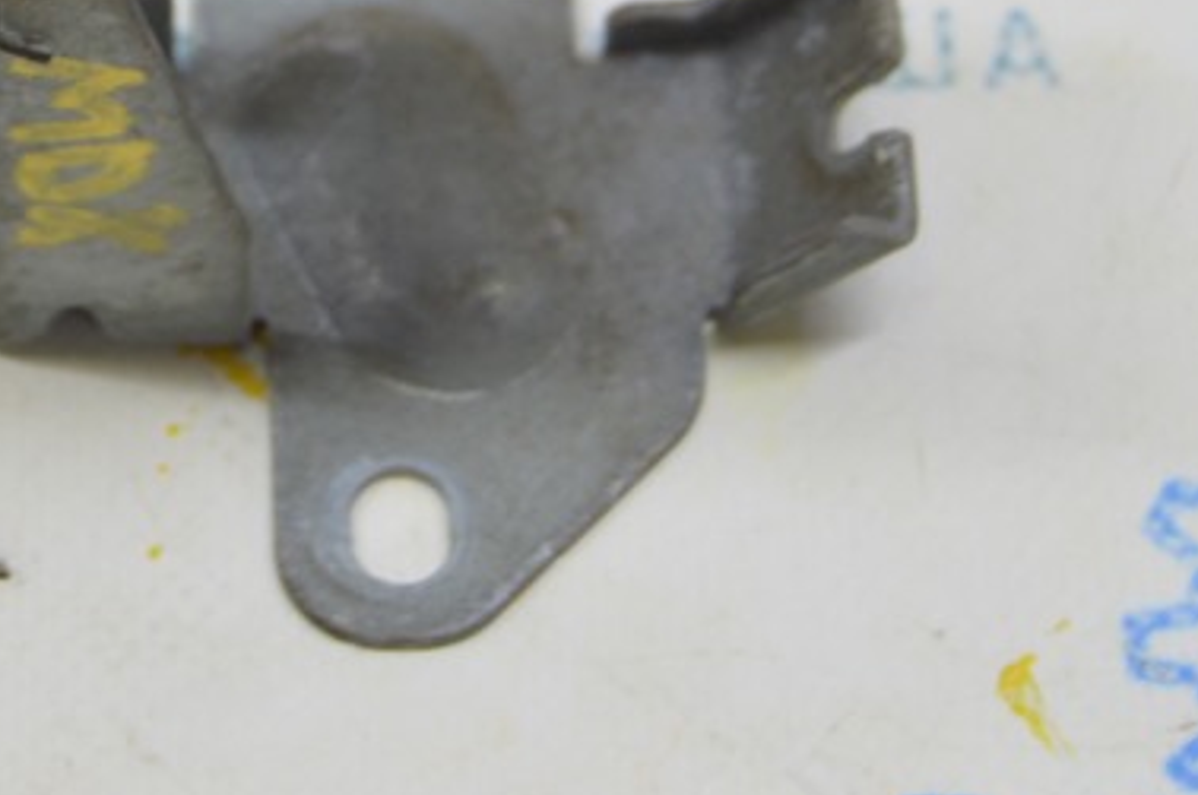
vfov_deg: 7.3
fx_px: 6215
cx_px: 330
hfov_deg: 11.0
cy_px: -182
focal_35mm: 187
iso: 400
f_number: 5.6
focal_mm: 46
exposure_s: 1/20
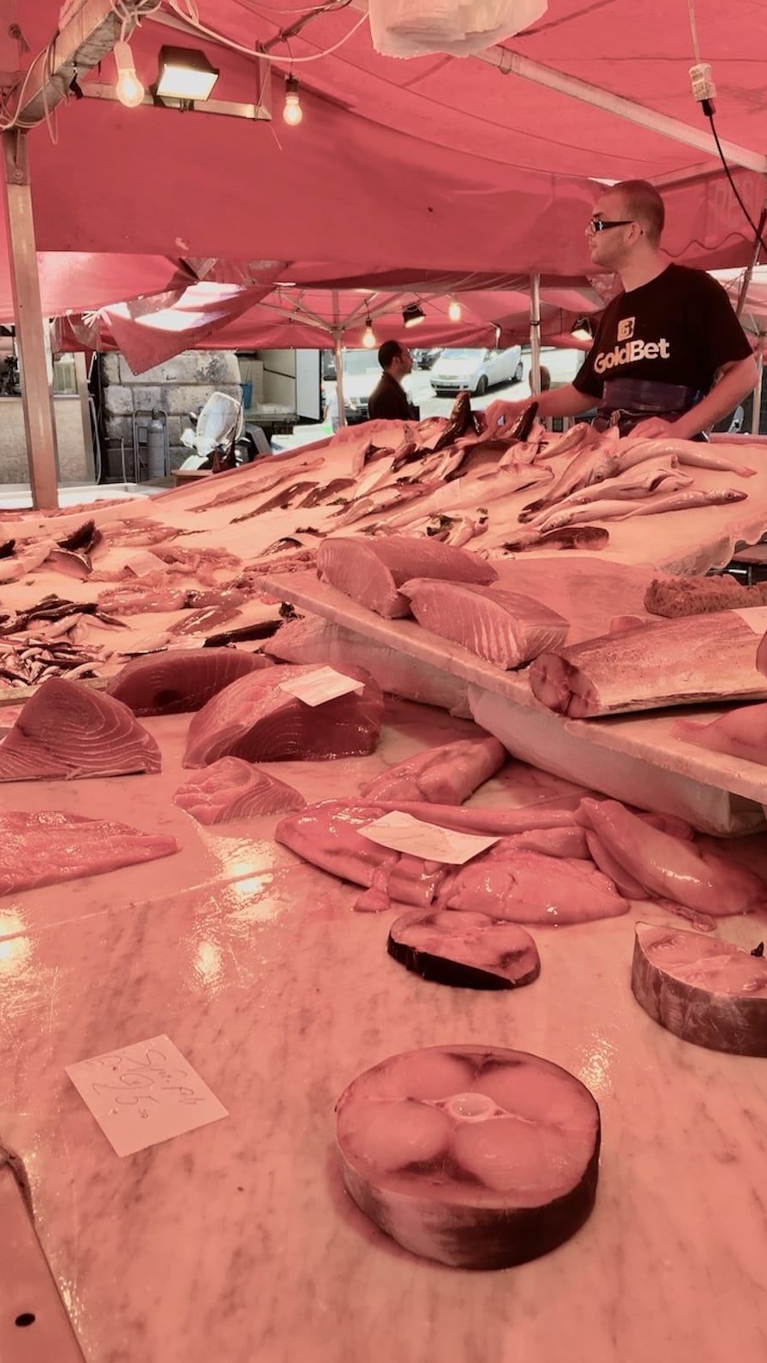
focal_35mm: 32
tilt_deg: -15.3
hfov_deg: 36.5
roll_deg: -0.5
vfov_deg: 61.0
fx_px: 1157
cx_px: 461
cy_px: 685
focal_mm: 4.15
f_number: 2.2
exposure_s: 1/100
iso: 32
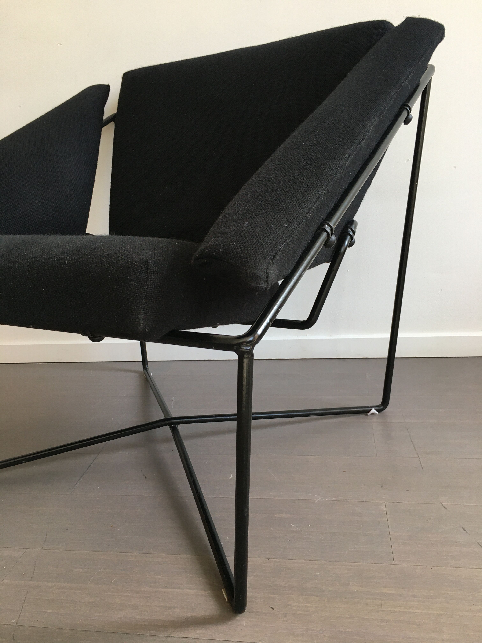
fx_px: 538
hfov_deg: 48.2
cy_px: 322
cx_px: 241
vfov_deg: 61.7
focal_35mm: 29
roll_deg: +3.8
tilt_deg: -16.7
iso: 40
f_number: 2.2
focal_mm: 4.15
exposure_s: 1/33
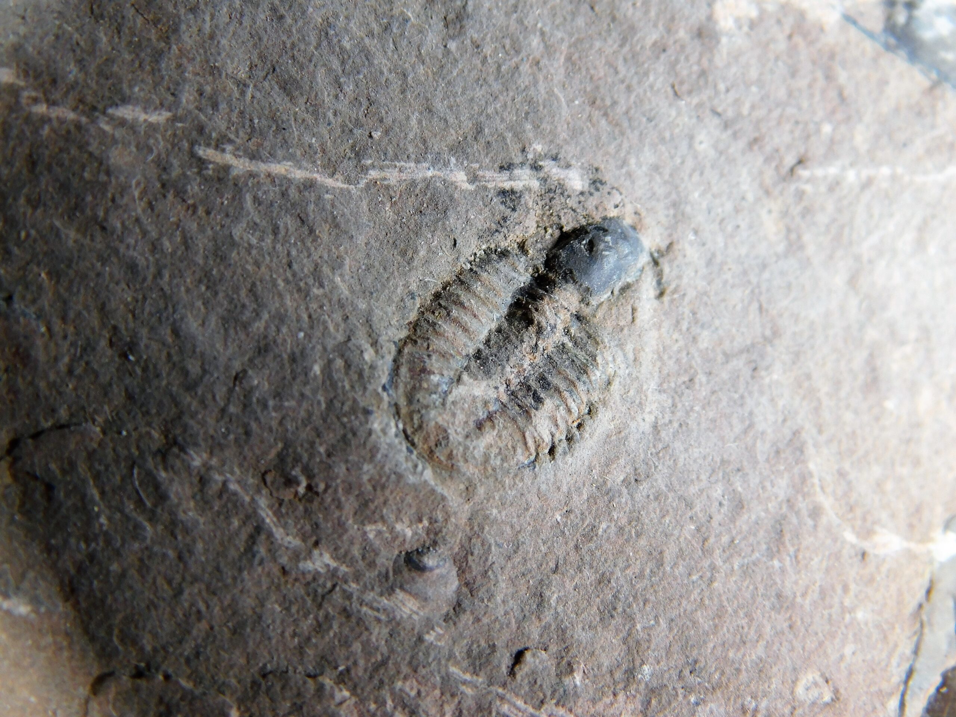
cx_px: 478
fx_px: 1961
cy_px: 358
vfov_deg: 20.7
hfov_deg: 27.4
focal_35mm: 71
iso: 125
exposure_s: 1/50
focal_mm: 12.6
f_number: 4.3
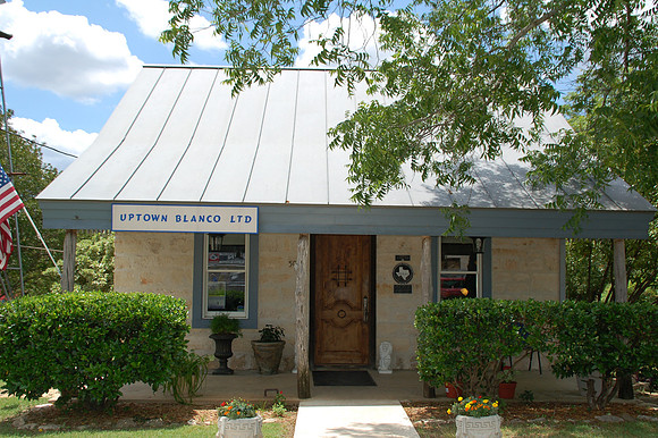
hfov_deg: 51.3
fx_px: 685
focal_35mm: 38
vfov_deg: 35.5
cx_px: 329
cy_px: 219
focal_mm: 25
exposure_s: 1/500
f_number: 5.6
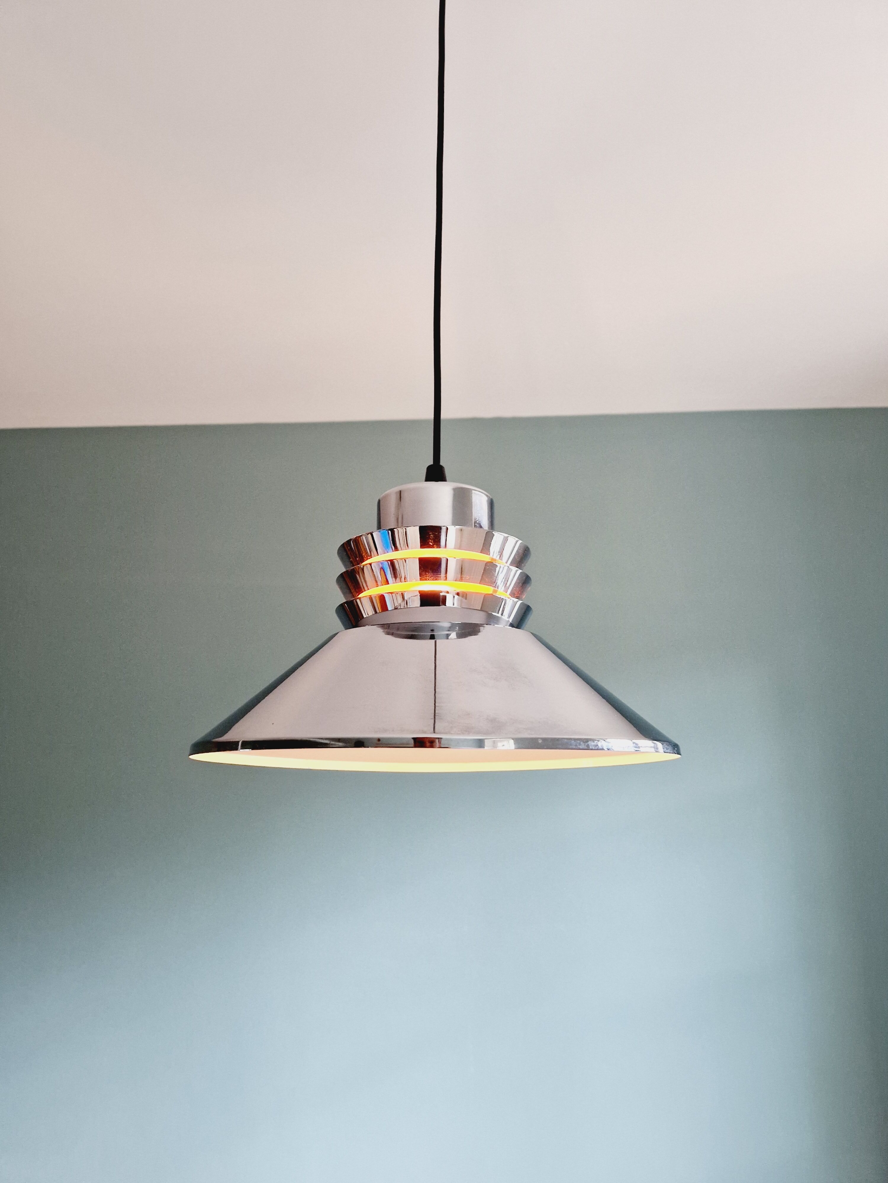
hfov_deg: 58.9
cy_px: 592
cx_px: 444
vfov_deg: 73.9
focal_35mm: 23
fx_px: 787
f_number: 1.8
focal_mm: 5.4
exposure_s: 1/100
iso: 400
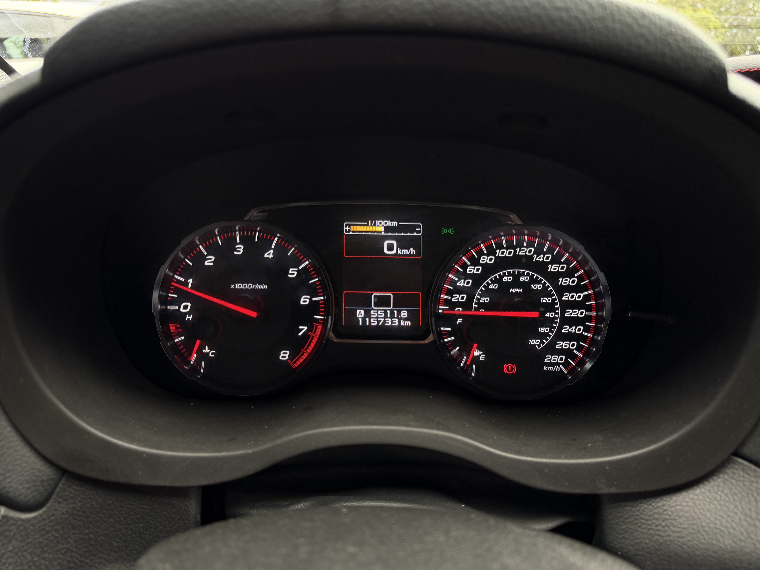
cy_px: 285
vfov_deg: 56.8
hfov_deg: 71.6
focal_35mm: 24
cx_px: 380
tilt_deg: -20.1
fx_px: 527
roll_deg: -0.7
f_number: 1.78
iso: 200
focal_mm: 6.76
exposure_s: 1/212
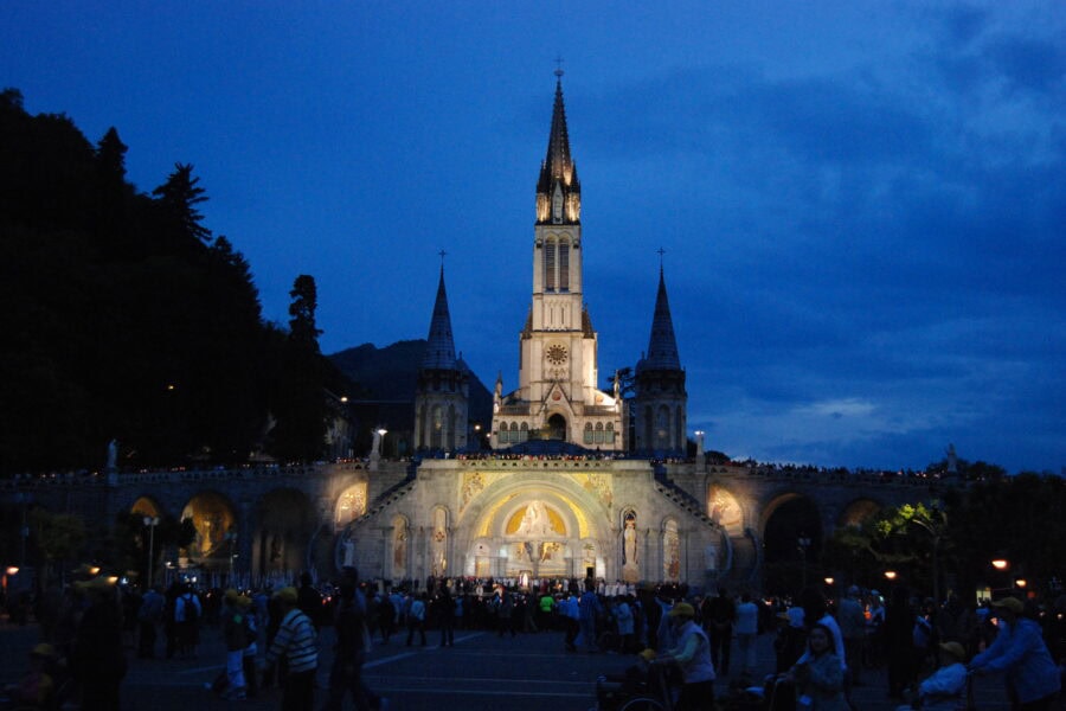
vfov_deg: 34.2
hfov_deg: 49.6
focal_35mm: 39
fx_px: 1155
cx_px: 533
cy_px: 356
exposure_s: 1/50
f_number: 4.2
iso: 1600
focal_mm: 26
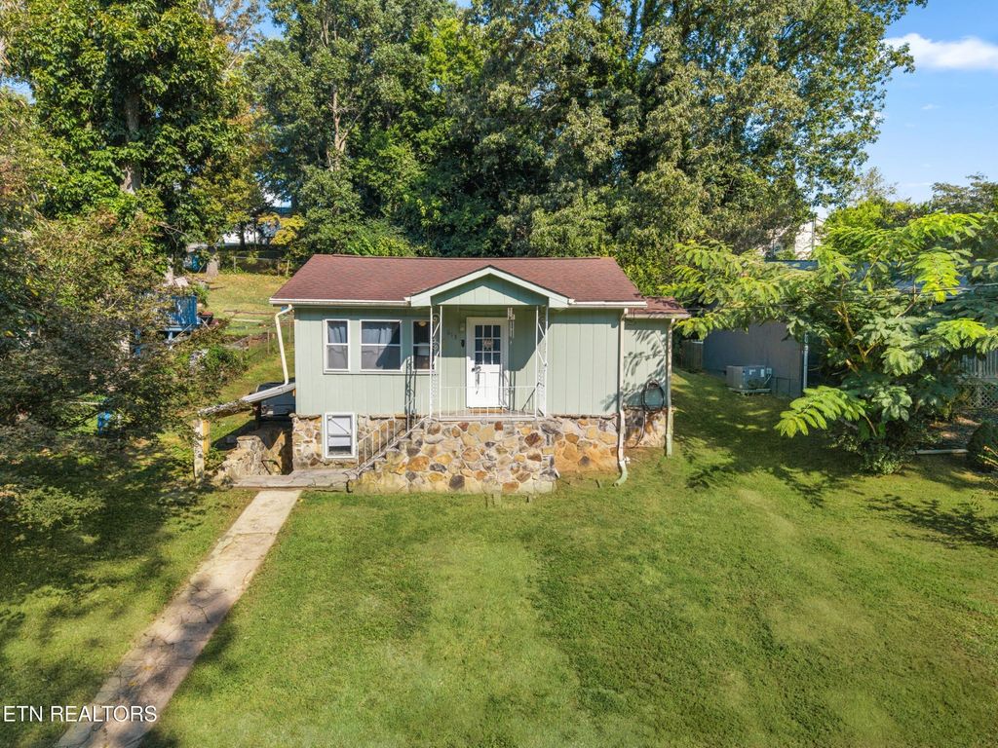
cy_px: 374
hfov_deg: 71.6
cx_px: 499
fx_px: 692
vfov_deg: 56.8
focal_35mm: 24
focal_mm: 8.67
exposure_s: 1/2500
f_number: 1.8
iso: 100
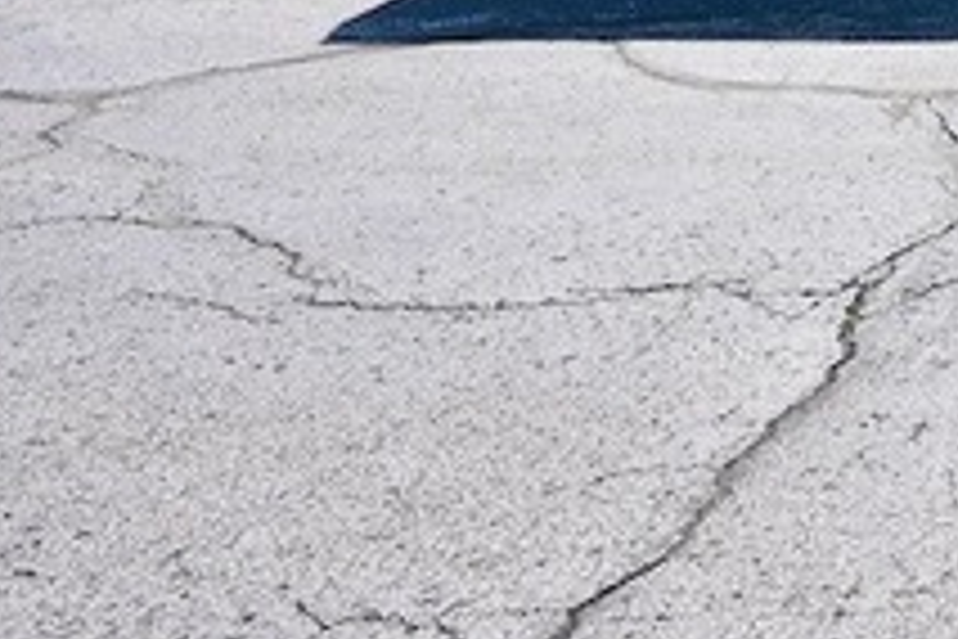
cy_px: -736
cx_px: 1777
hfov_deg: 19.7
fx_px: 1916
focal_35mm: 72
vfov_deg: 14.6
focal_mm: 16
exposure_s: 1/125
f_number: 11
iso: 125
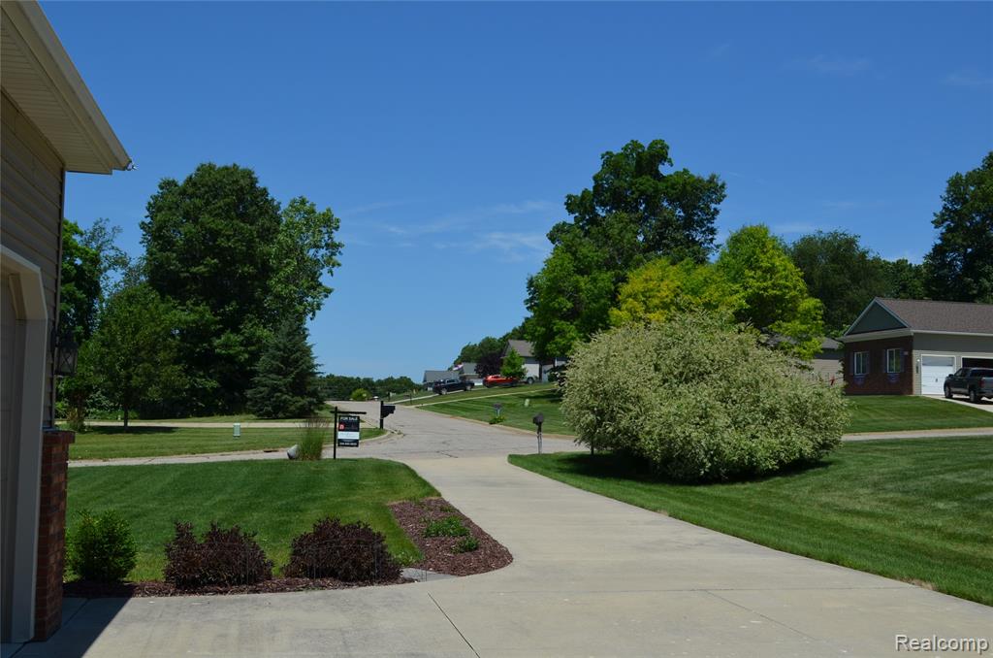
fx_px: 1073
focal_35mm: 39
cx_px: 496
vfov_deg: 34.1
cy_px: 329
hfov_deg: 49.6
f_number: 9
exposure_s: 1/320
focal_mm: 26
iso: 100
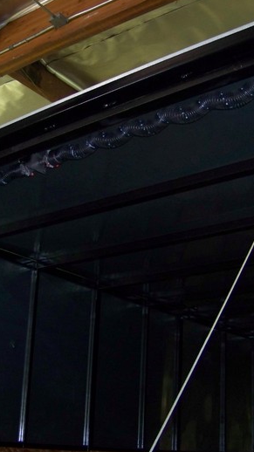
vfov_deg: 39.2
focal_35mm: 53
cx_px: 133
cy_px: 226
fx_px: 635
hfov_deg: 22.6
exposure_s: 1/30
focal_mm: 5.85
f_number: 2.8
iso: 200
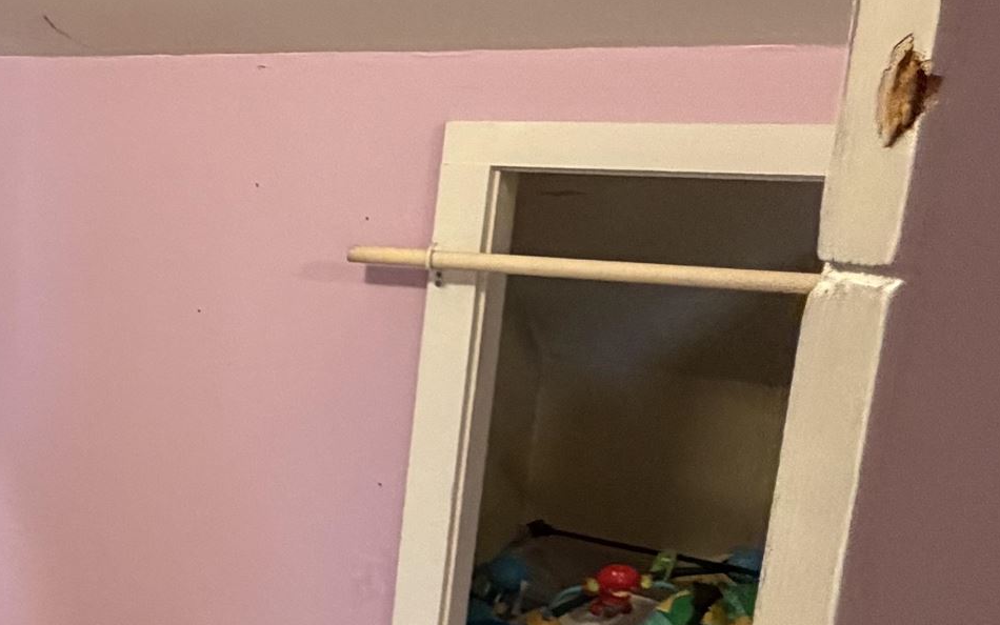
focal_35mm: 48
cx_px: -333
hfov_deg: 31.3
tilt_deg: -9.5
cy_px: 330
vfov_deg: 26.9
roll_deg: +0.4
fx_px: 1308
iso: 500
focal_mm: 2.22
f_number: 2.2
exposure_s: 1/60
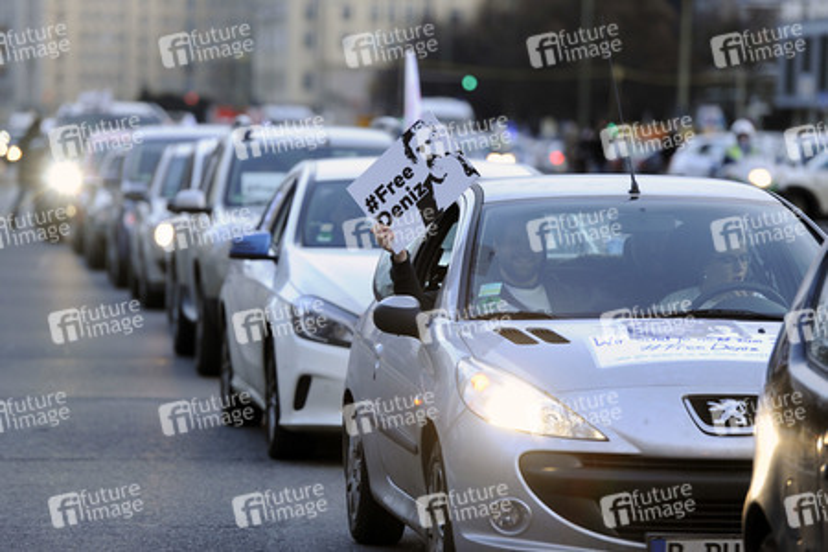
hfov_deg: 10.5
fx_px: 4485
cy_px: 276
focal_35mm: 195
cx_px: 414
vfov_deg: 7.0
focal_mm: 195
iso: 1000
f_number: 3.5
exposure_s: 1/500
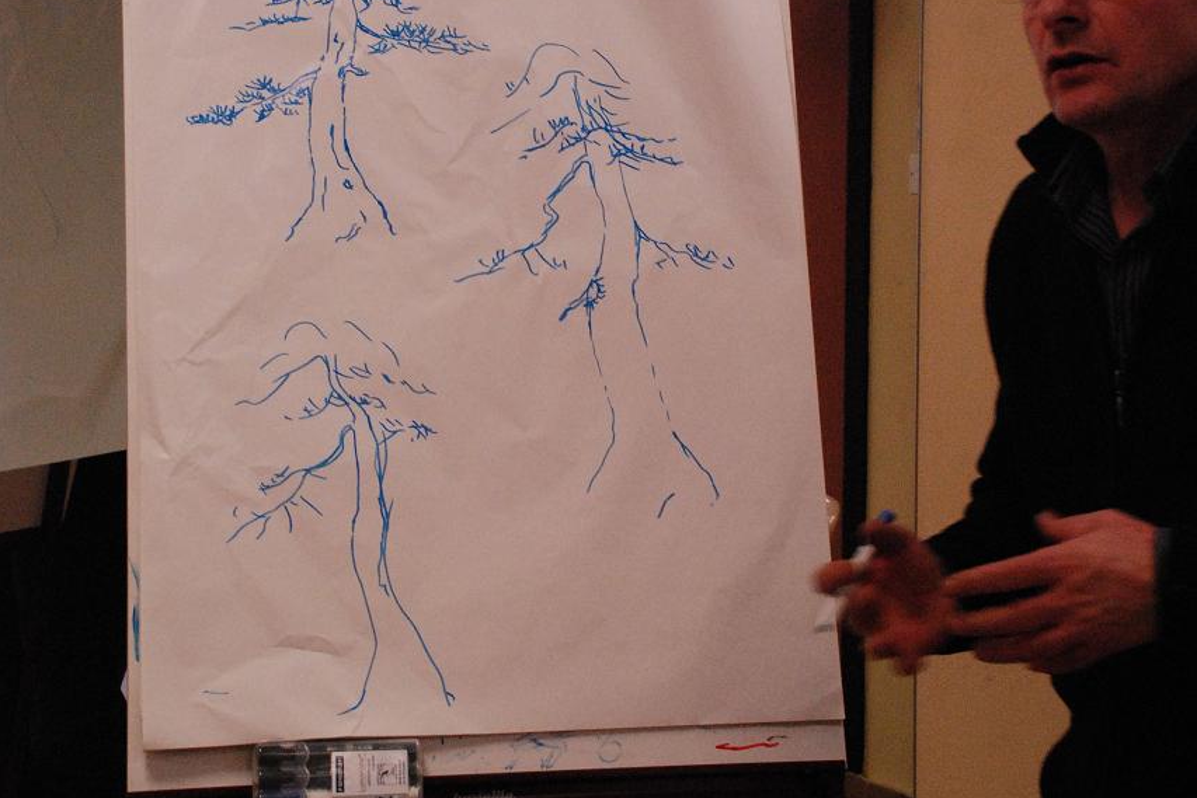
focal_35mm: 90
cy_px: 149
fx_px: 2993
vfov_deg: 15.1
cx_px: 598
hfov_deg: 22.6
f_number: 11
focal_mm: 40
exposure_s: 1/40
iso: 1600
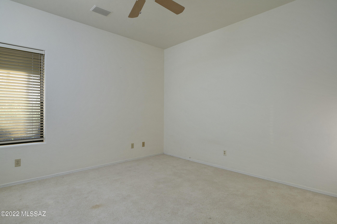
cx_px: 168
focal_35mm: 19
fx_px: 178
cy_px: 112
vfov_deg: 64.5
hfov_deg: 86.9
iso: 200
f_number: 7.1
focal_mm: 19
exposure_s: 1/25
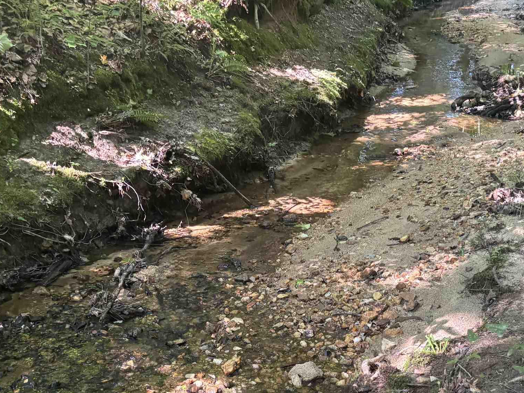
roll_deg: +0.4
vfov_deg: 26.8
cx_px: 297
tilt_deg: -30.2
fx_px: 802
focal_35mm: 53
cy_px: 333
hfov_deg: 36.1
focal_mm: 5.96
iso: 320
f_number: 1.6
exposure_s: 1/60
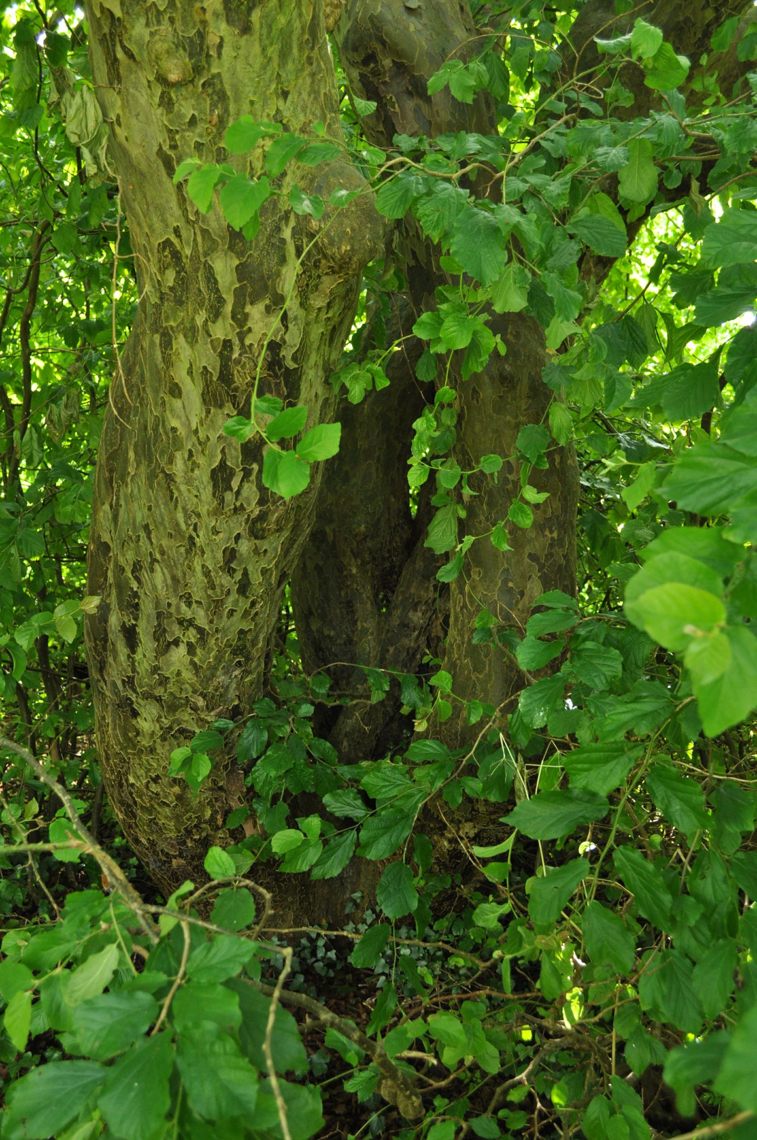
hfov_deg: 36.8
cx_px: 378
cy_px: 570
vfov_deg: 53.2
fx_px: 1139
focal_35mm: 36
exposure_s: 1/15
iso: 720
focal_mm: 24
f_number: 6.3
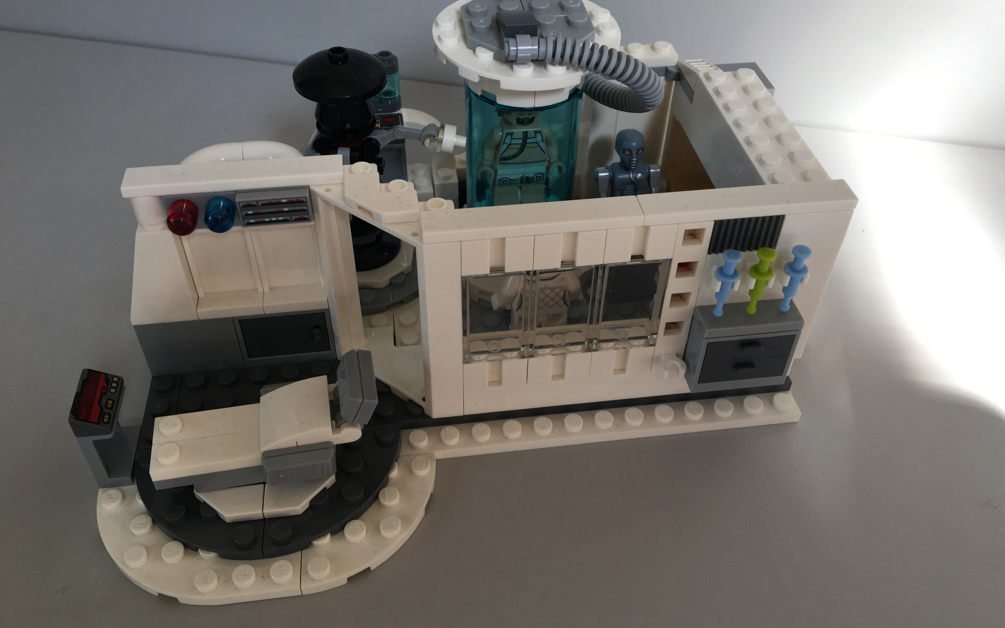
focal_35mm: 31
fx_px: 849
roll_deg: +1.7
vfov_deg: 40.5
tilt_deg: -42.0
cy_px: 281
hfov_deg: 61.2
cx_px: 499
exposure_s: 1/100
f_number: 2.2
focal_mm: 4.15
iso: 40
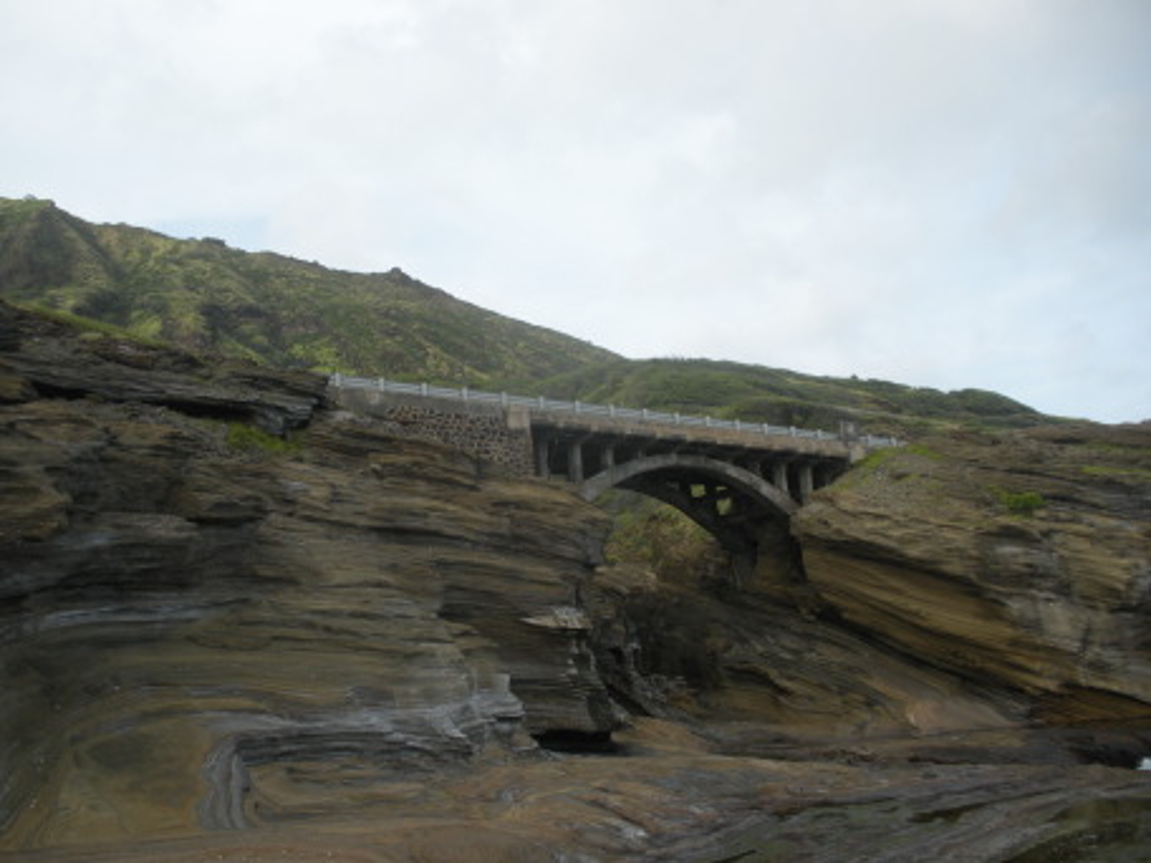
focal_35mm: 36
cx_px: 576
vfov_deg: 39.7
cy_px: 432
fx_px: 1197
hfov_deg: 51.4
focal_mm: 6.3
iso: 88
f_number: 3.5
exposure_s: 1/509
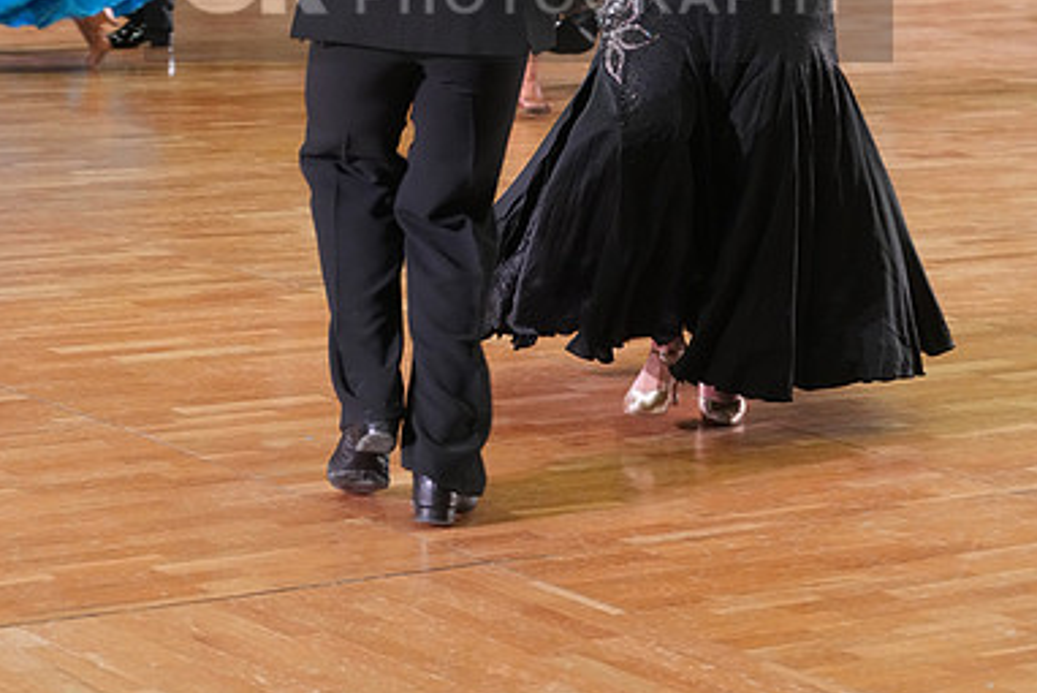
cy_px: -27
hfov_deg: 15.9
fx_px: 3717
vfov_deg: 10.5
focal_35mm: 129
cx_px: 520
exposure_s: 1/200
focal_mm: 85
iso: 3200
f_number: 5
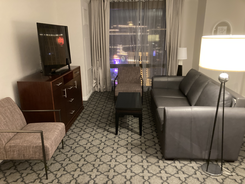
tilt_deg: -15.6
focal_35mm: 28
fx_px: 198
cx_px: 122
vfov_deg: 49.7
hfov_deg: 63.4
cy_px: 92
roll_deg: -0.2
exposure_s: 1/30
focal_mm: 3.99
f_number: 1.8
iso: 640
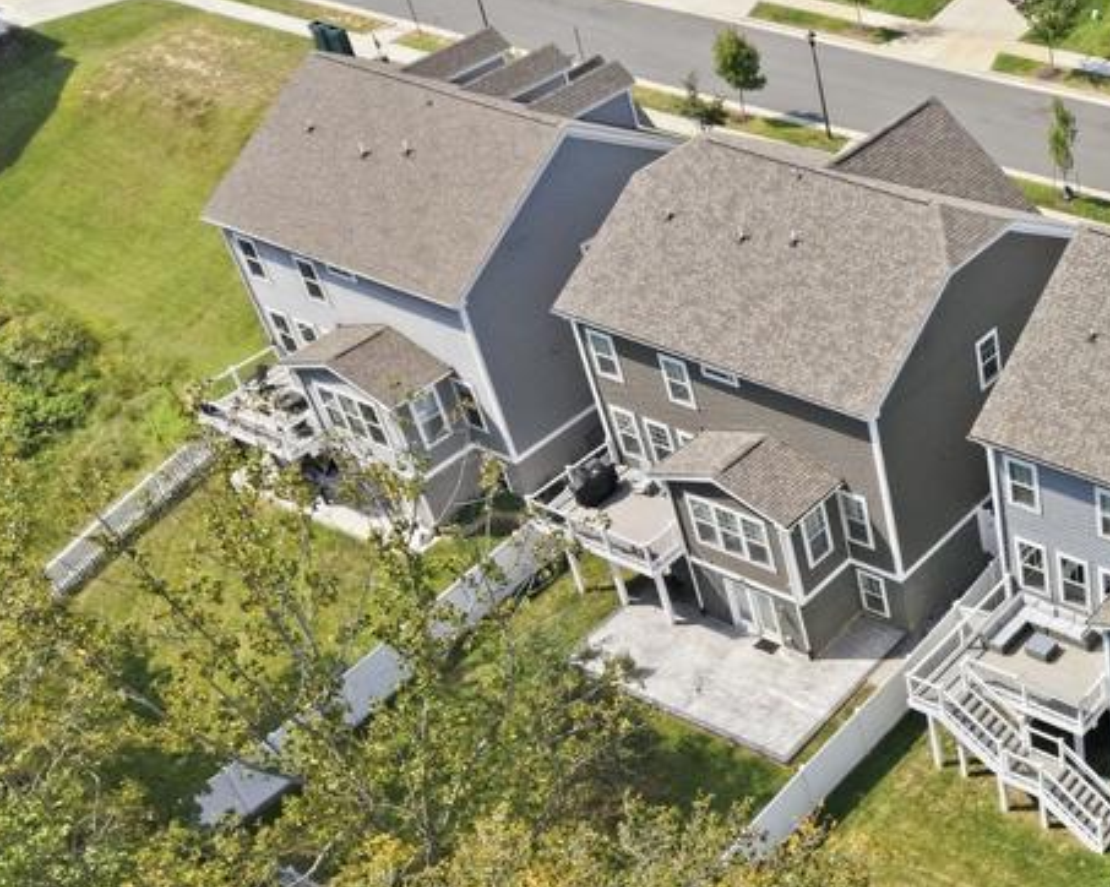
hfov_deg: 31.4
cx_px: 1220
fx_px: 1740
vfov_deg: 28.4
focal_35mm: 53
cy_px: 578
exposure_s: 1/4000
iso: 250
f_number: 1.8
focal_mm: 8.7
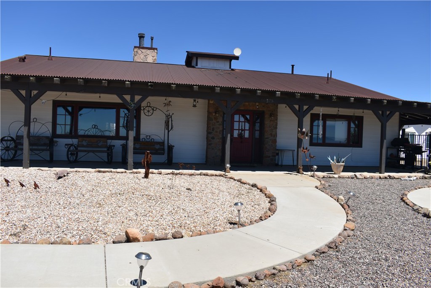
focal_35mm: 27
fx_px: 323
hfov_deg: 67.4
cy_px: 144
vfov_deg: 47.9
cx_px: 216
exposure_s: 1/320
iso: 100
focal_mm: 18
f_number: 9
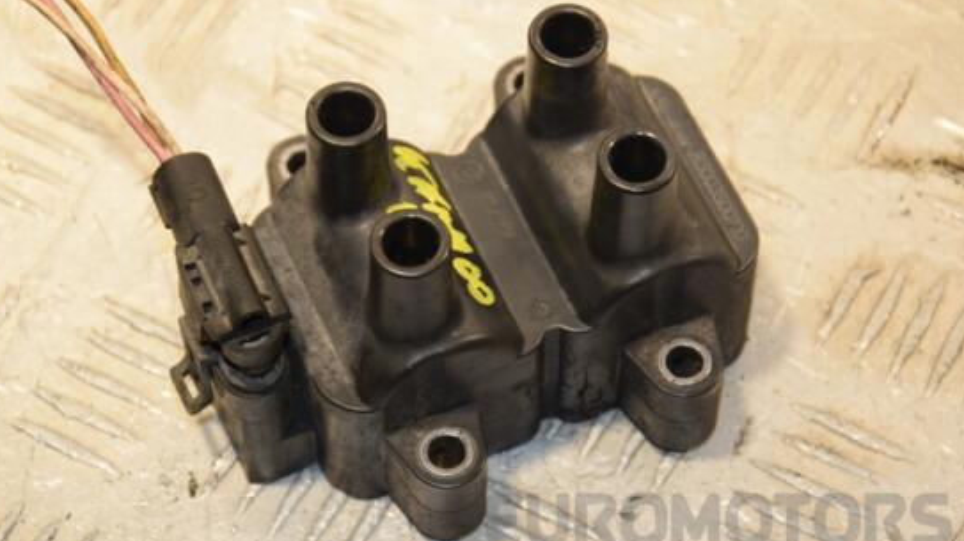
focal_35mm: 139
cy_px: 284
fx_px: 3552
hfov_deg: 15.5
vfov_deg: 8.7
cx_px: 453
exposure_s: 1/200
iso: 800
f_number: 6.3
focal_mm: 80
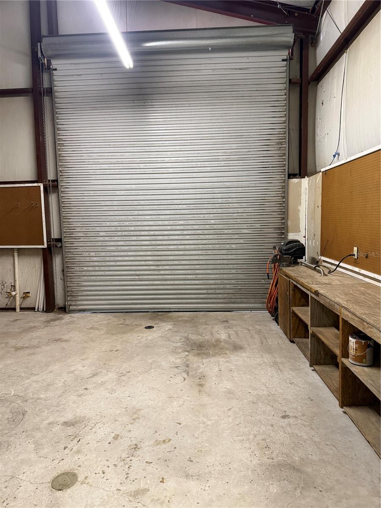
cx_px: 190
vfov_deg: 71.6
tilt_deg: -5.8
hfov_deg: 56.8
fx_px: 352
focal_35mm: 24
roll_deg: +1.5
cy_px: 254
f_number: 1.78
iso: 400
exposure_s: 1/60
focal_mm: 6.76
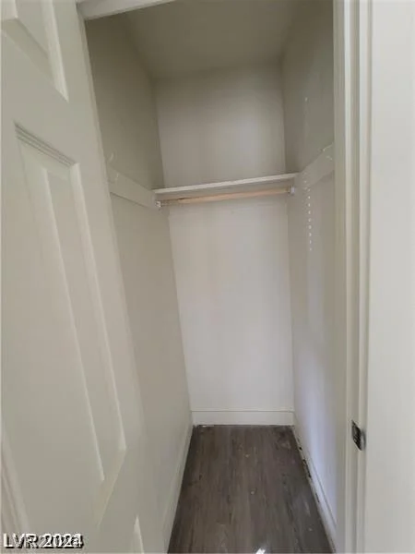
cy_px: 277
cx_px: 208
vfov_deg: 106.2
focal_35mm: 13
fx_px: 208
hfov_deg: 89.9
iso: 320
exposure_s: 1/60
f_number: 2.2
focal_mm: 2.2
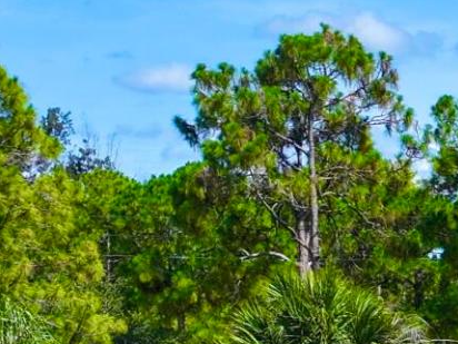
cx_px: 943
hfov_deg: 10.7
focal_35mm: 168
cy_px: 577
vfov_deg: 8.6
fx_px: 2223
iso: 100
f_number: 2.8
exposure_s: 1/1600
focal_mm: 12.29
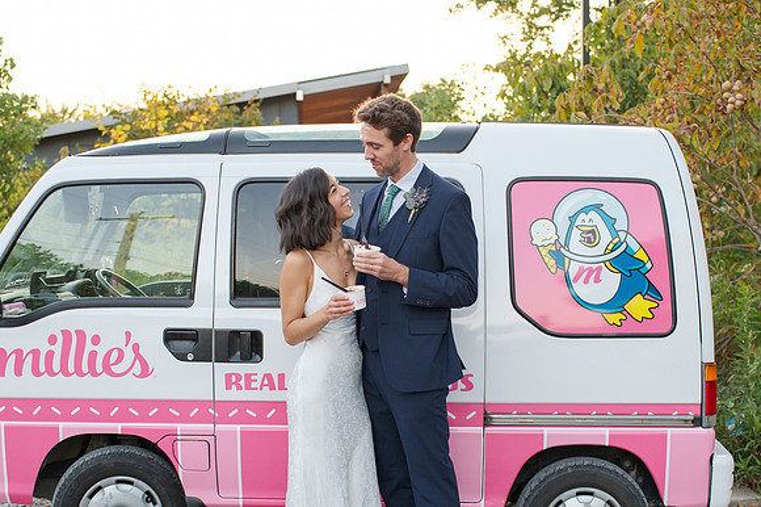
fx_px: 1099
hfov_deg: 38.2
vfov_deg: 25.7
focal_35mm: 52
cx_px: 405
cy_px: 372
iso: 720
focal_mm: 35
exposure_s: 1/320
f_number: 3.2
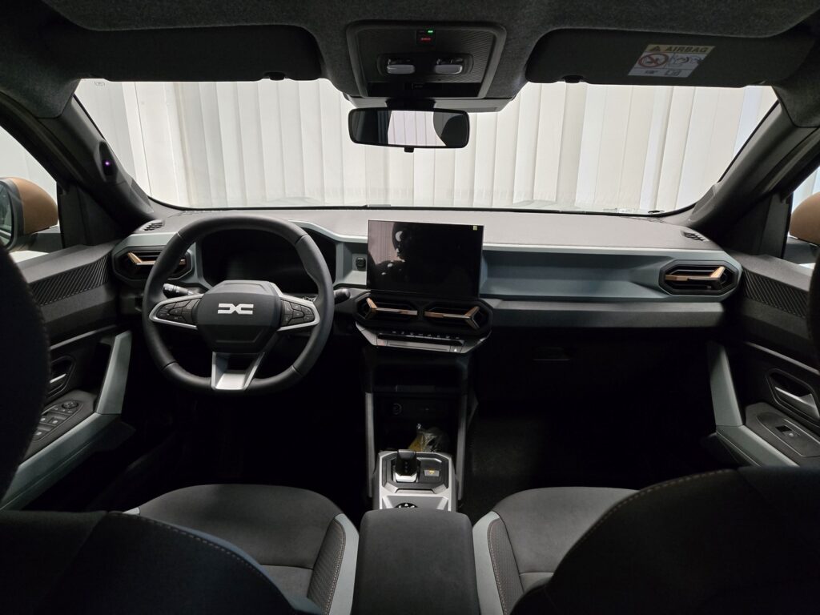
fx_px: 545
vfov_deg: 58.9
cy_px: 308
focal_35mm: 23
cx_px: 410
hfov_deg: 73.9
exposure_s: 1/90.1
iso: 400
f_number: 1.8
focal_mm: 5.4
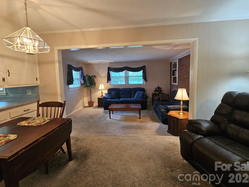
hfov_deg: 102.1
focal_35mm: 14
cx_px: 123
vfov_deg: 85.5
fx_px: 101
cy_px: 87
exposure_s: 1/60
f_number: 2.2
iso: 320
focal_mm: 2.2
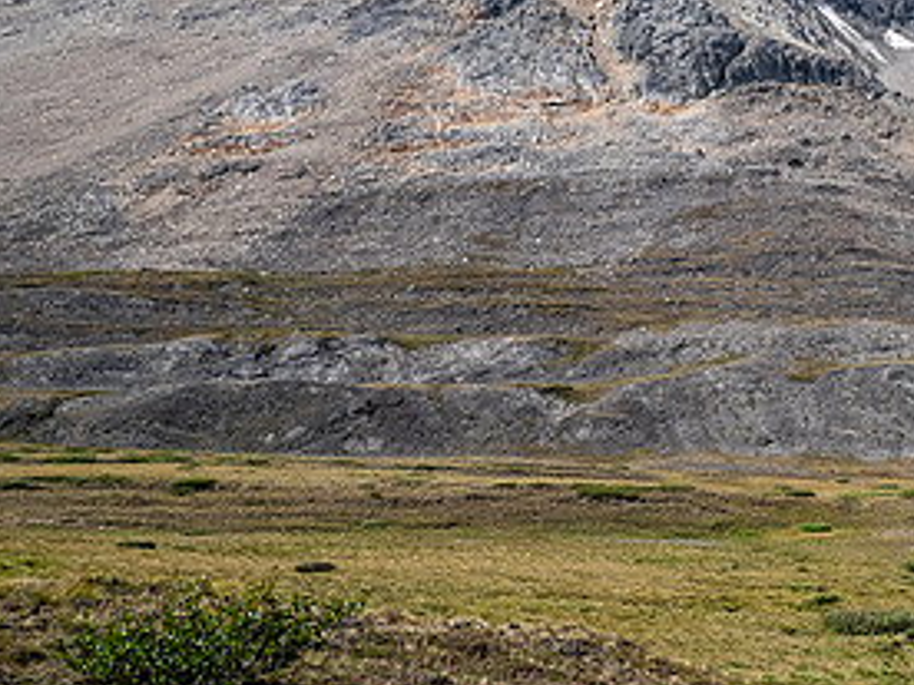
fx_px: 1663
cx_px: 940
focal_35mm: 63
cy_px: 263
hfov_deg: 28.6
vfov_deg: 23.2
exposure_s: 1/200
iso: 200
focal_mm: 15
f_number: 8
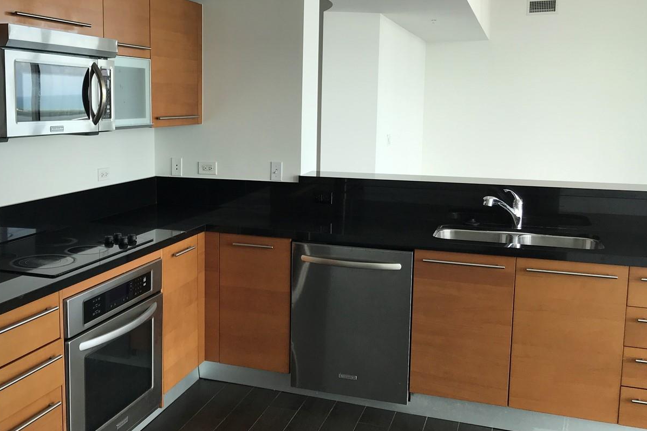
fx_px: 701
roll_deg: -0.9
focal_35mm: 39
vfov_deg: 34.2
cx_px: 237
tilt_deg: -8.9
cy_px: 203
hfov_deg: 49.0
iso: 20
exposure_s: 1/130
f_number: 1.8
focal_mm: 3.99
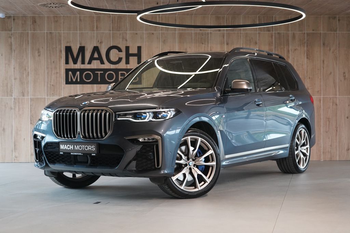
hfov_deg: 32.4
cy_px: 116
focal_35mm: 62
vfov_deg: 21.9
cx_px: 175
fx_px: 603
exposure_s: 1/160
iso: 4000
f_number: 5.6
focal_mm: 62
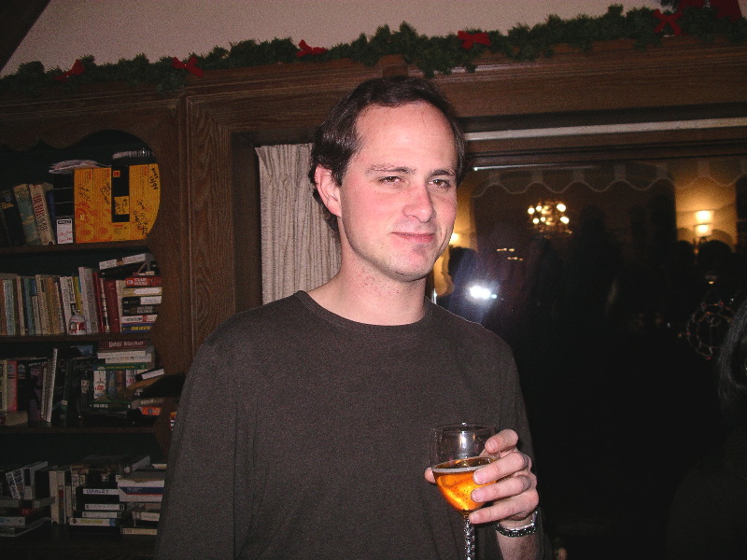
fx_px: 798
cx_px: 374
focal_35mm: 37
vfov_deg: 38.7
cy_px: 280
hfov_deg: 50.1
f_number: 2.8
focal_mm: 7.8
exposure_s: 1/40
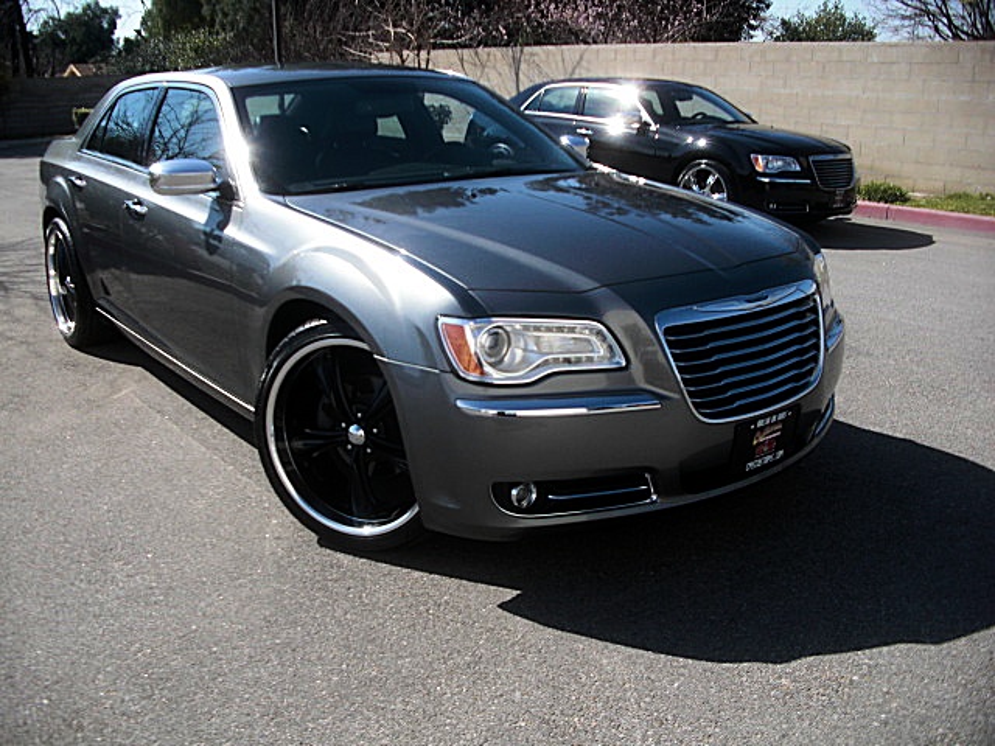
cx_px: 498
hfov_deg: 51.4
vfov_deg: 39.7
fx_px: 1035
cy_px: 373
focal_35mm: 36
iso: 50
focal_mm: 6.3
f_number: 2.8
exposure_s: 1/640
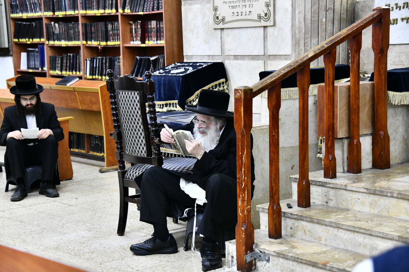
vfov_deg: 17.5
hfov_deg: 26.0
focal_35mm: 78
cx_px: 204
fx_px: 886
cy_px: 136
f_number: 5.6
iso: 1600
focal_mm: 78
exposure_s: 1/160
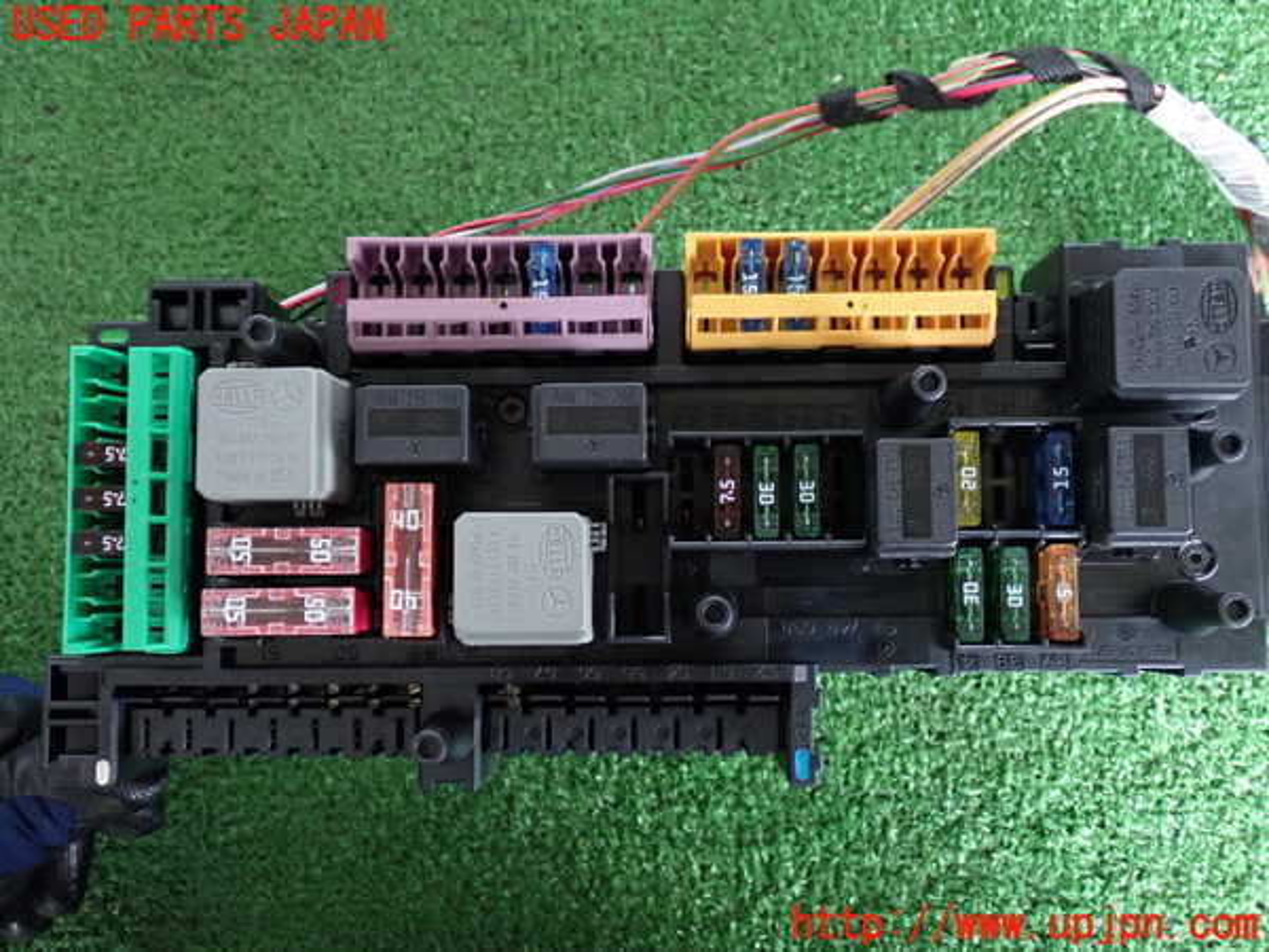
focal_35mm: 38
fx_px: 1393
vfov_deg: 37.7
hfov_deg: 49.0
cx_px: 634
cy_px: 476
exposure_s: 1/40
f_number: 2.7
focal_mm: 6.83
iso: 250
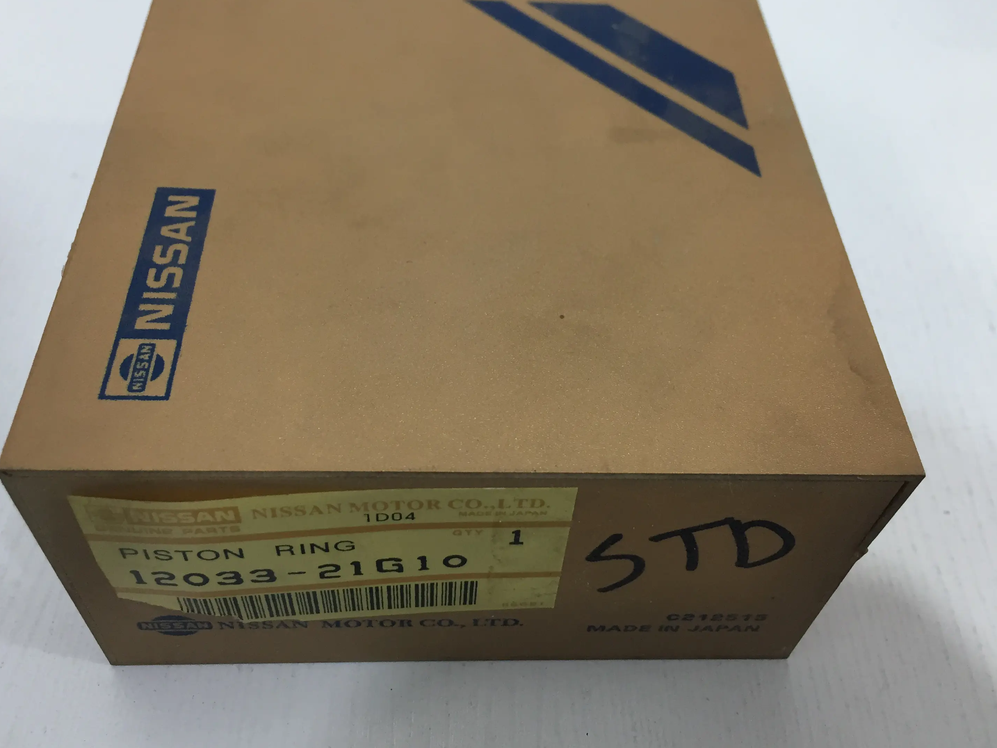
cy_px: 339
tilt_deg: -51.3
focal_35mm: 33
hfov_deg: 55.4
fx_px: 950
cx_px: 496
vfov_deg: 42.9
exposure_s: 1/33
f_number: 2.2
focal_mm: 4.15
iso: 80
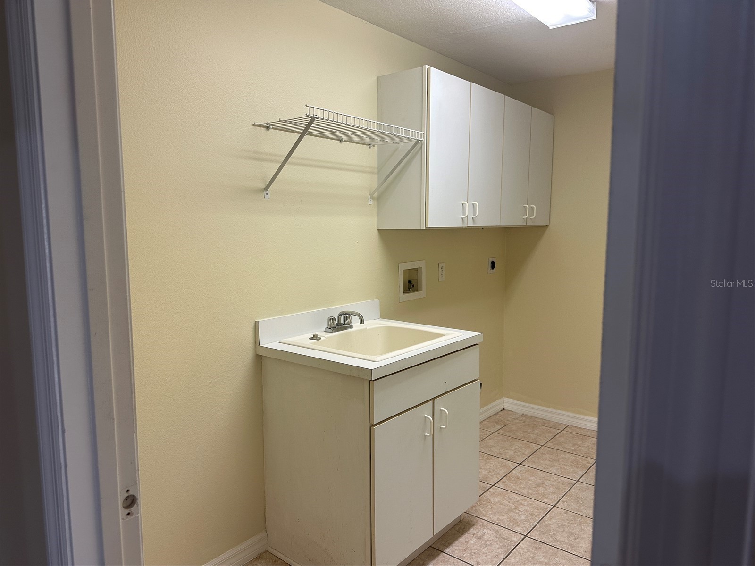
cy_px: 283
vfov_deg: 56.8
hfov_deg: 71.6
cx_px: 378
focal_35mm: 24
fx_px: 523
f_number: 1.78
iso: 125
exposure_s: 1/120
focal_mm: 6.86
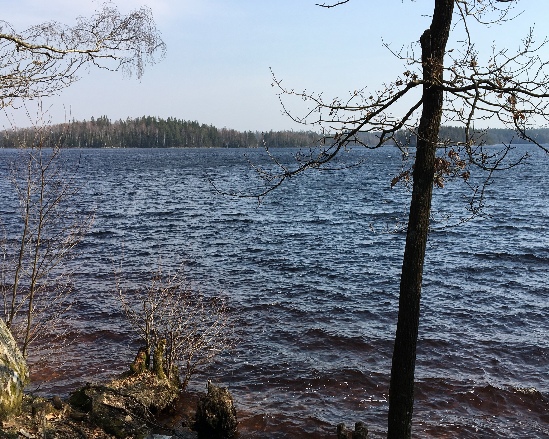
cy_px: 270
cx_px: 295
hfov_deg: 47.9
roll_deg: +1.0
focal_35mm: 38
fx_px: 617
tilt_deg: -11.4
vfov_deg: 38.9
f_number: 2.2
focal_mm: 4.15
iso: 25
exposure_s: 1/1261
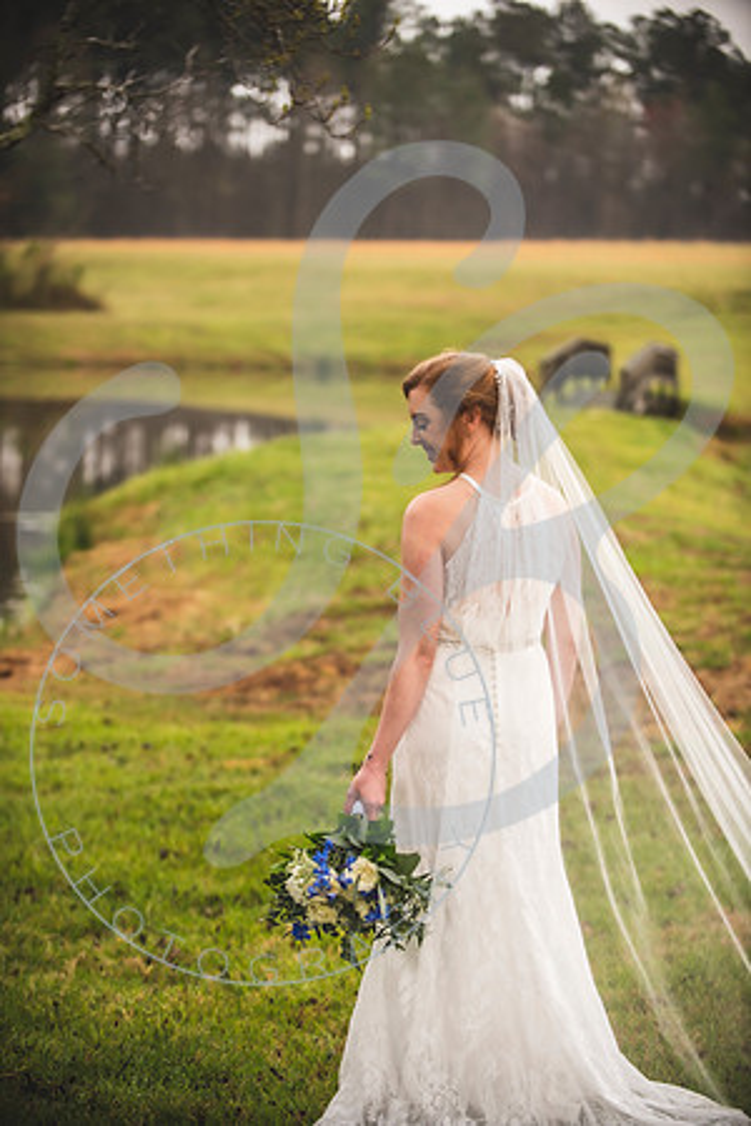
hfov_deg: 14.0
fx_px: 3066
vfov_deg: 20.8
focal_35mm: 98
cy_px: 563
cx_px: 376
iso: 320
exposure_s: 1/320
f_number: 2.8
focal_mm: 98
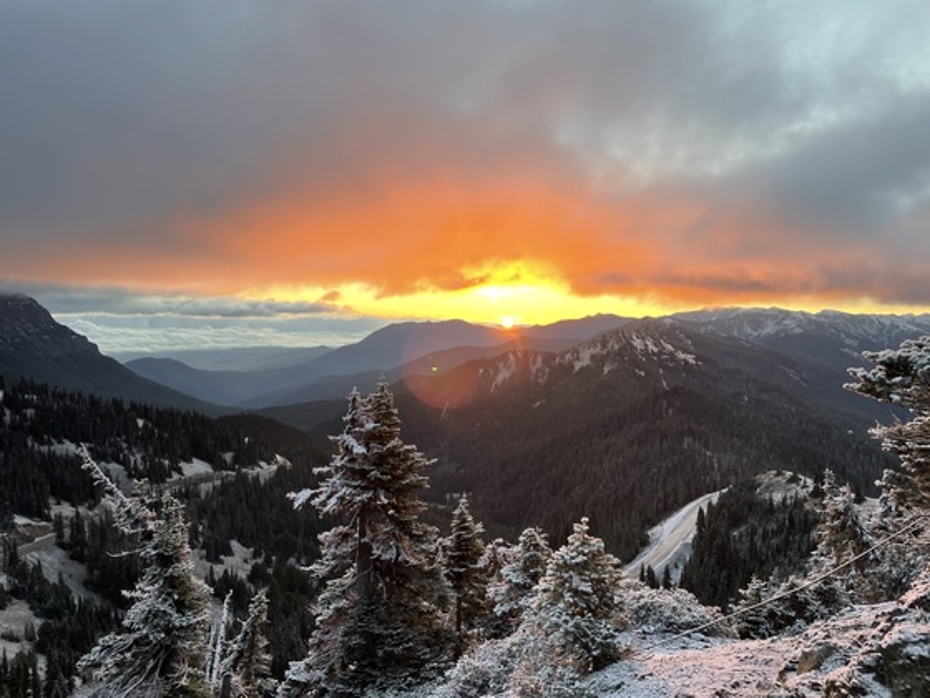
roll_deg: -1.3
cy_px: 349
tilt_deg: -2.1
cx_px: 465
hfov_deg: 67.3
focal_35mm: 26
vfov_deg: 53.1
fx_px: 699
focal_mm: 4.2
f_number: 1.6
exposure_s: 1/135
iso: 32
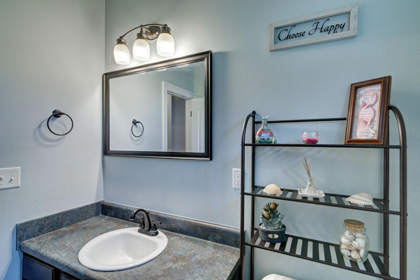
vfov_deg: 73.8
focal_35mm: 16
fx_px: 187
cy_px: 140
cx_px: 210
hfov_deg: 96.7
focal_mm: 11
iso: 400
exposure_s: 1/60
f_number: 8
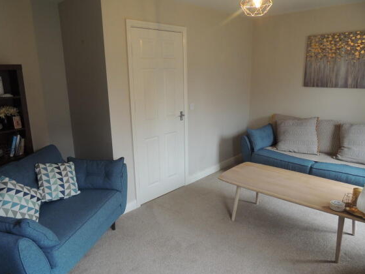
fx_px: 264
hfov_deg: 69.4
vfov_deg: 54.9
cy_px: 137
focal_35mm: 25
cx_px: 176
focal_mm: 4.3
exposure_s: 1/30
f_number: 3
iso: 280
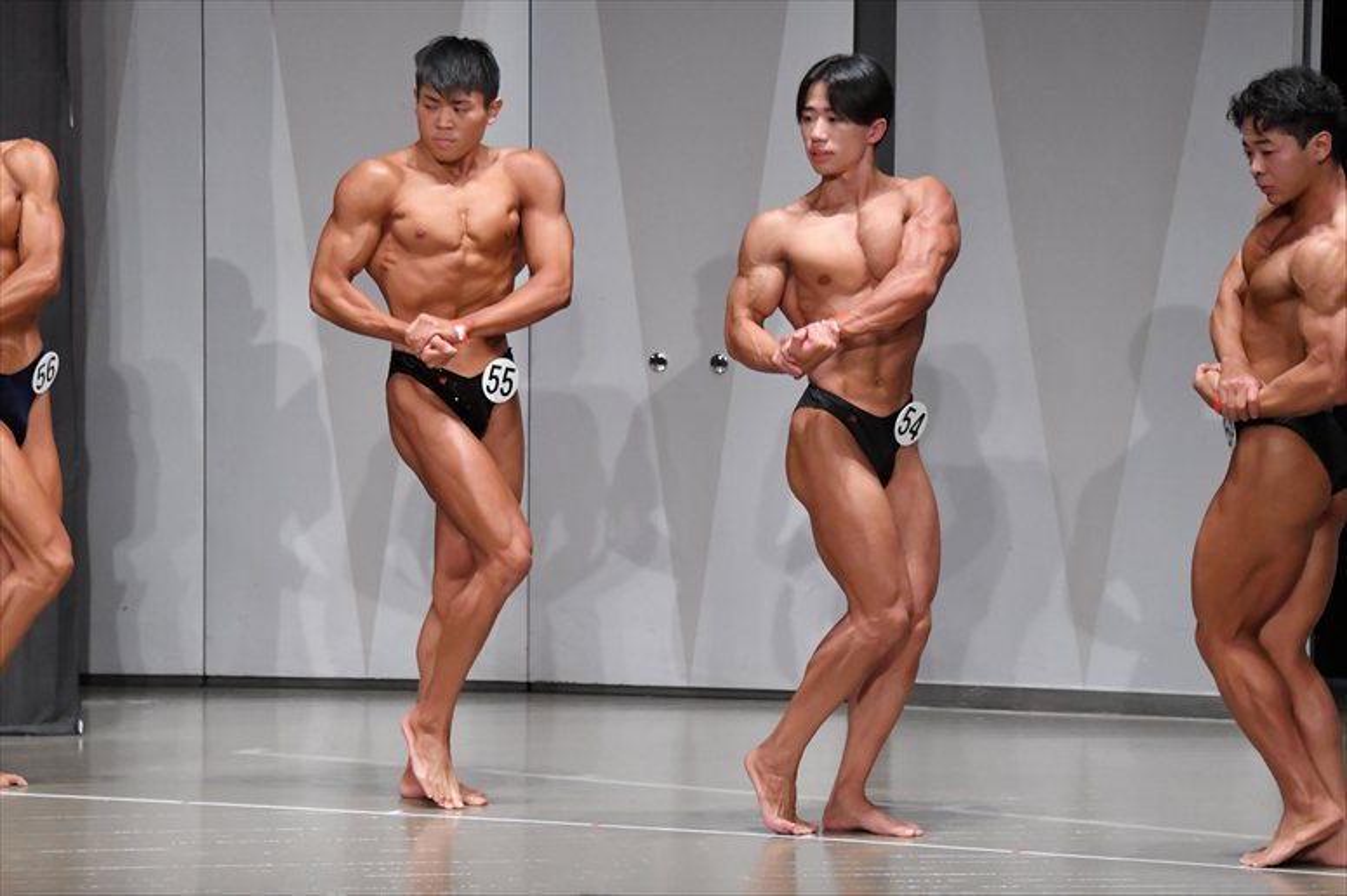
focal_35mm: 217
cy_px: 448
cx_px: 674
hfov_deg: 9.5
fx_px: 8116
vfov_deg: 6.3
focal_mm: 145
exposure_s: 1/400
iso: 6400
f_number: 5.6
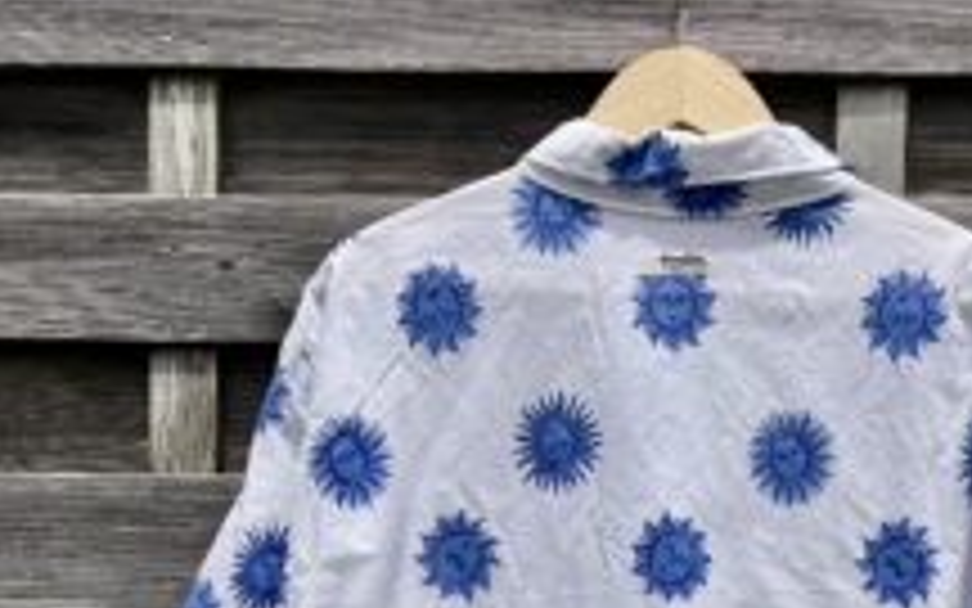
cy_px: 667
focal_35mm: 51
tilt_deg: -2.4
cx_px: 666
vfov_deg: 23.8
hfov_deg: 39.0
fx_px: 1351
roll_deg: -1.3
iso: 50
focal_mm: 5.1
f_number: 1.6
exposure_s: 1/6494
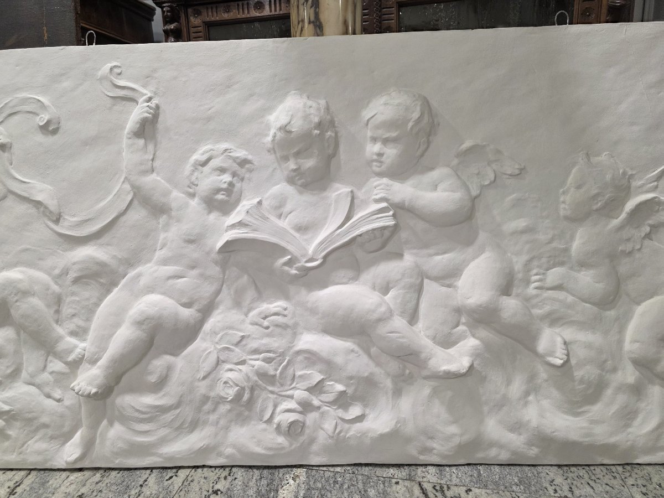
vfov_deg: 58.9
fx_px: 441
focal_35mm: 23
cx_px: 332
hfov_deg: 73.9
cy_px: 249
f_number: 1.7
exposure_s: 1/100
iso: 250
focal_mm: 6.3
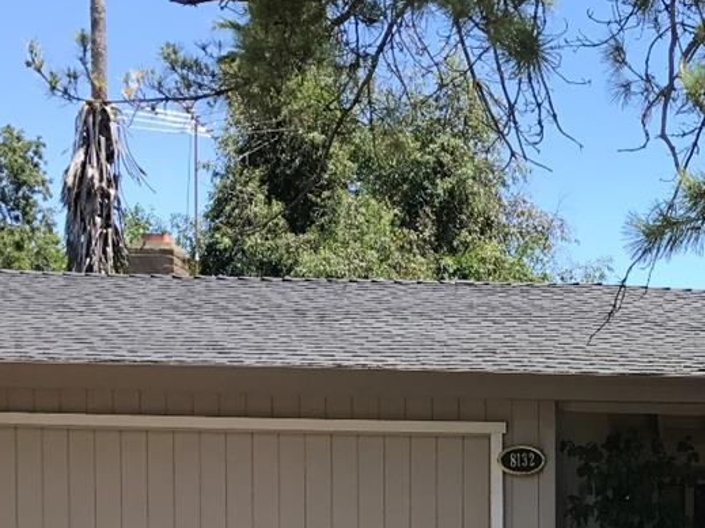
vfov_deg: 16.9
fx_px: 1649
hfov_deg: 23.2
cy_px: 726
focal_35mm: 81
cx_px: 702
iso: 20
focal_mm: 3.99
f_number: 1.8
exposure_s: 1/855
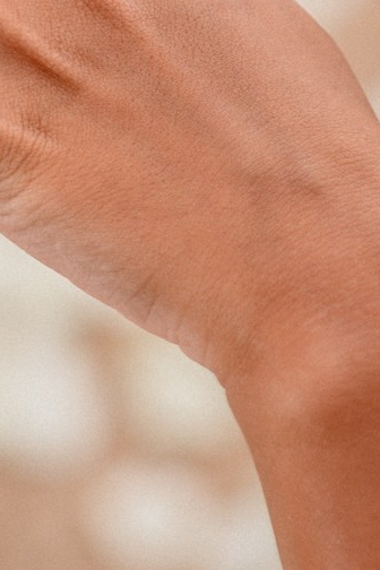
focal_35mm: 228
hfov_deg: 5.9
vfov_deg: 9.0
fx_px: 3610
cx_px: -225
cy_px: 1
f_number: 2.2
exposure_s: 1/400
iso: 640
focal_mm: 50
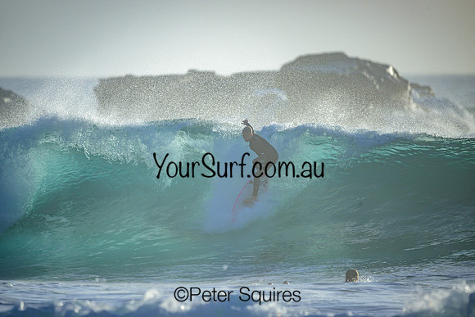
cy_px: 158
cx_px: 238
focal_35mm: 800
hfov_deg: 2.6
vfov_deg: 1.7
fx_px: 10558
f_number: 6.3
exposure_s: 1/2500
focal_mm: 800
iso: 320
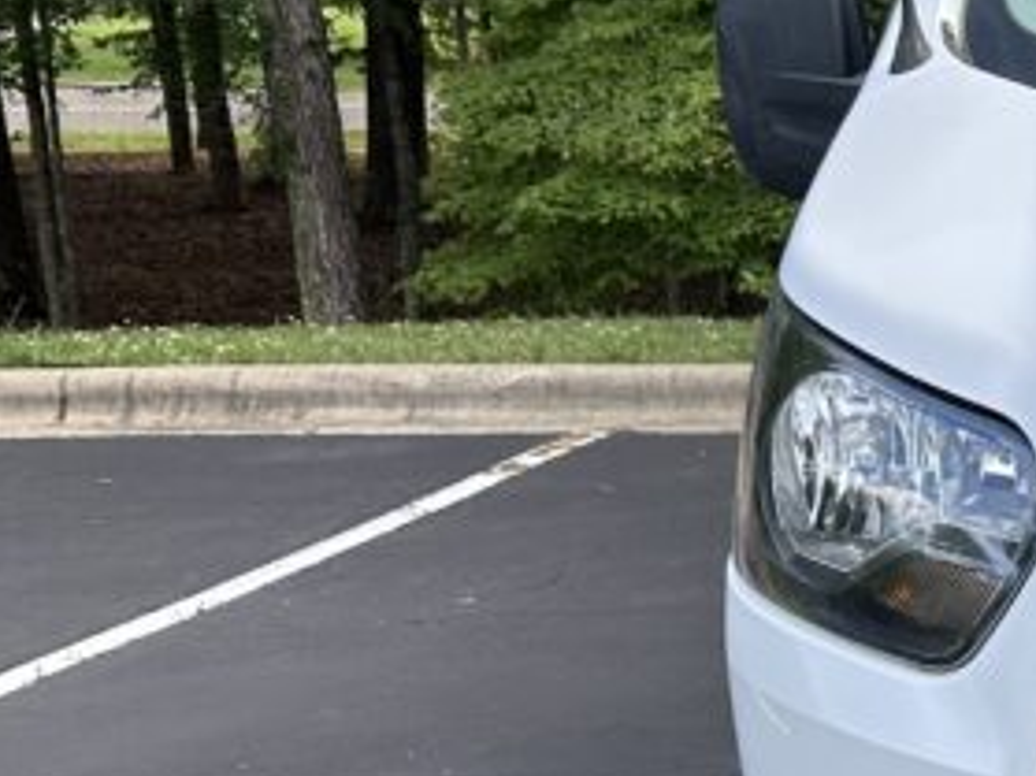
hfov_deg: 17.7
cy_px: 561
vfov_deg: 16.7
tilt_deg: -12.2
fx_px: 2633
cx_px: 1894
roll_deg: -0.4
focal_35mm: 88
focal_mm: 6.86
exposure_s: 1/1072
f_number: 1.78
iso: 80
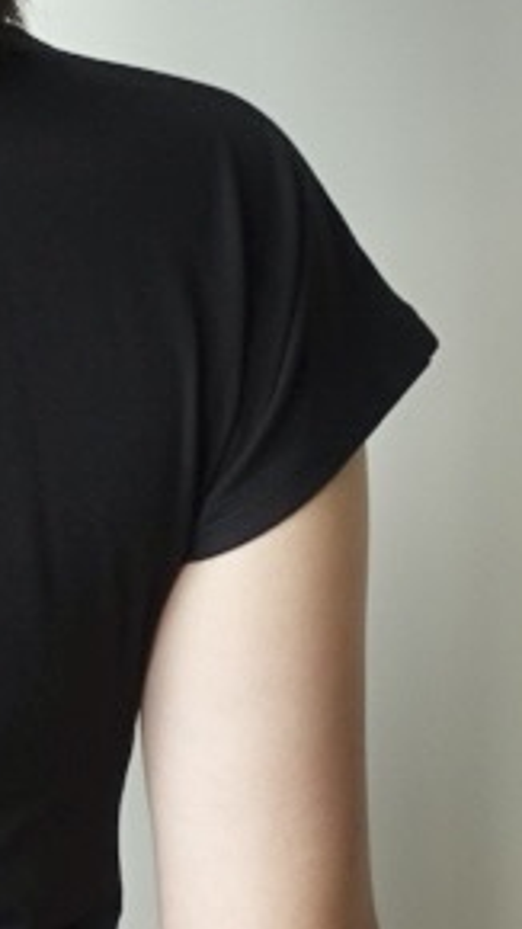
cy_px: 240
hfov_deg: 6.8
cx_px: -333
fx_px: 4309
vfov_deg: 12.3
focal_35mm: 175
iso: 125
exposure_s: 1/80
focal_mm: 11.12
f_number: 3.2
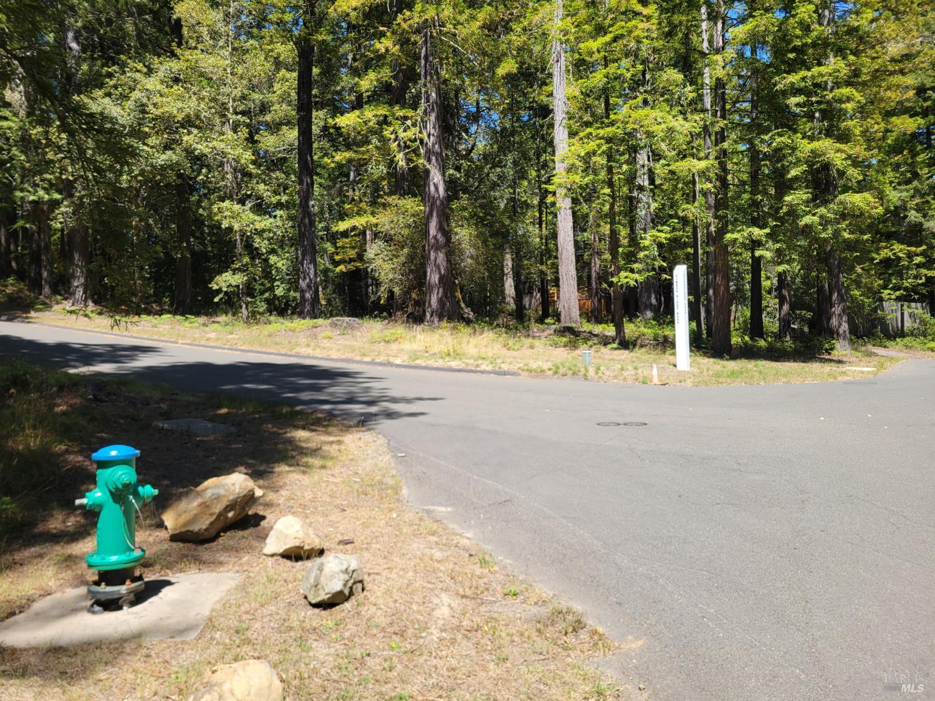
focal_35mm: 26
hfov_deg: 67.3
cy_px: 350
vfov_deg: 53.1
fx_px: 702
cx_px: 468
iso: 40
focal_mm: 5.4
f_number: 1.8
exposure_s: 1/1078
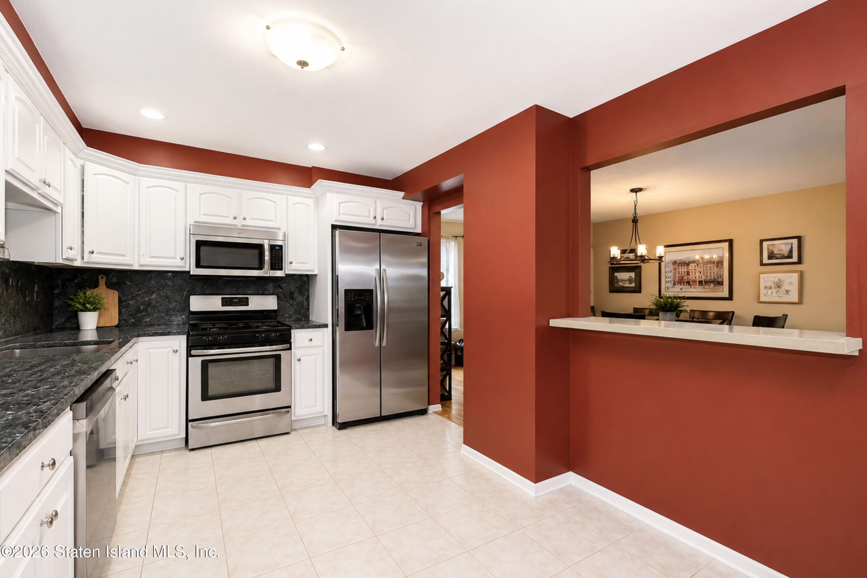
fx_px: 361
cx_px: 434
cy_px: 289
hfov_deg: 100.4
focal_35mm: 15
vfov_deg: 77.3
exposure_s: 1/60
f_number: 7.1
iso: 2000
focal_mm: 10
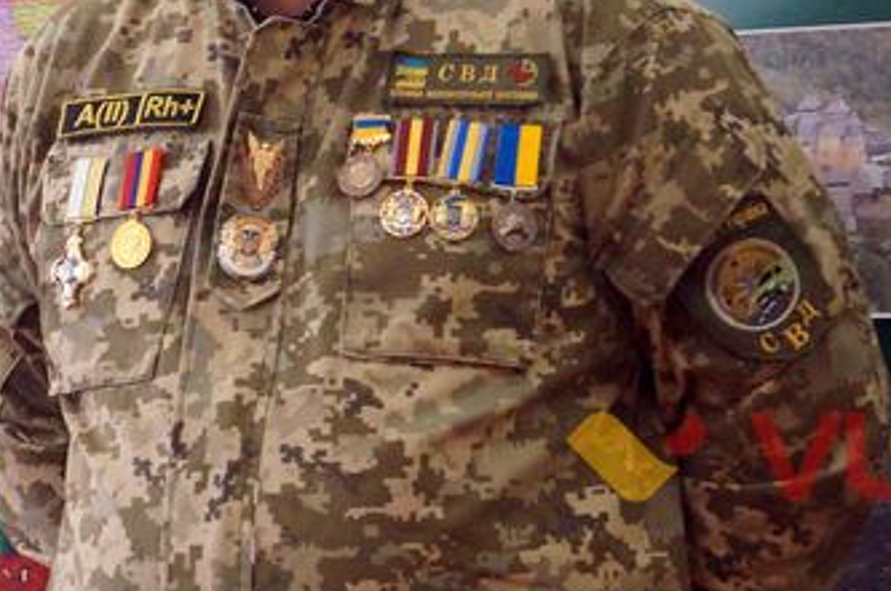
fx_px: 7019
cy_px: 95
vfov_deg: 4.8
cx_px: 404
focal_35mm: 284
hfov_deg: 7.3
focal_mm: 90
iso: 3200
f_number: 5.6
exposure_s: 1/100
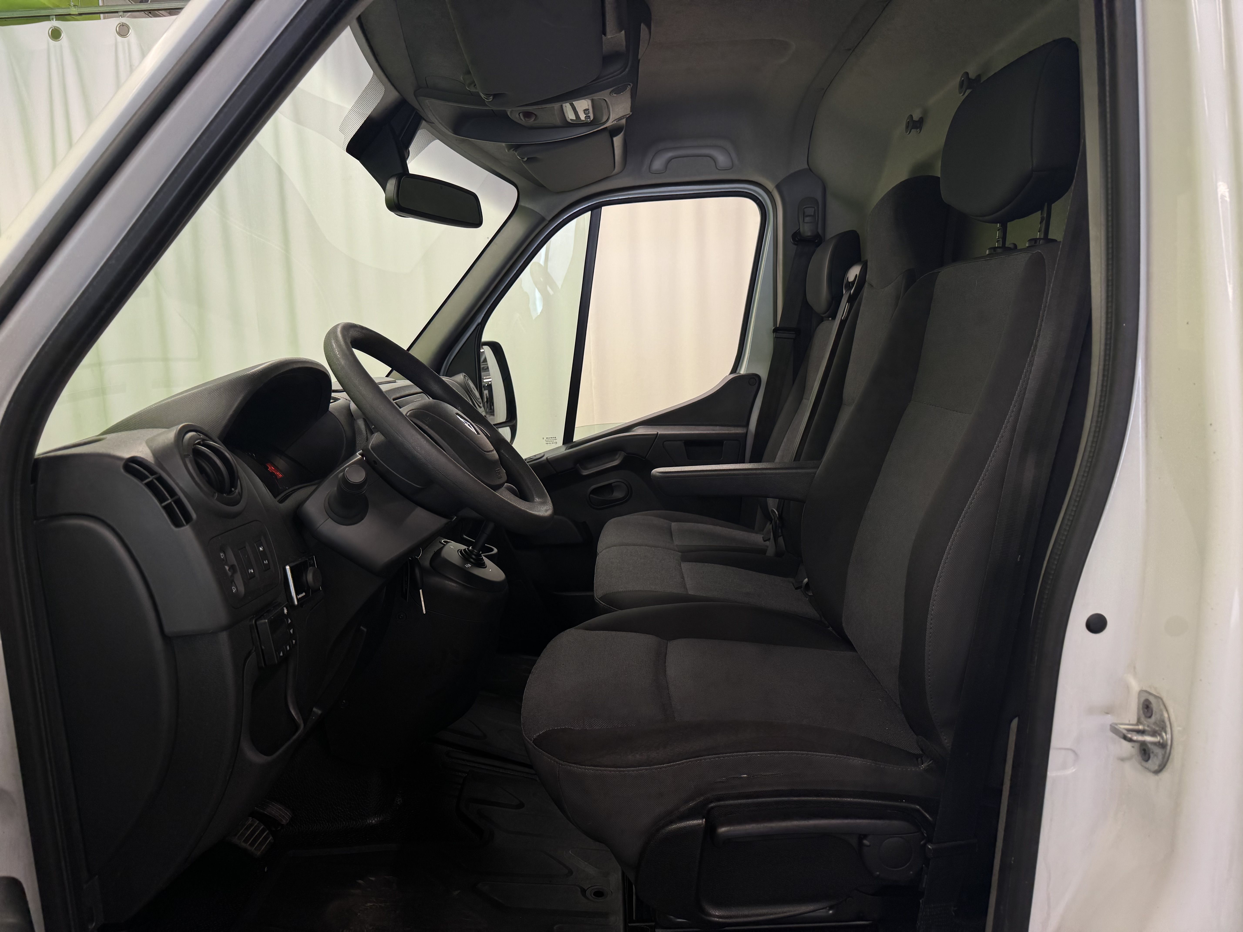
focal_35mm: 24
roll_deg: +1.8
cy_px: 466
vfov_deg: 56.8
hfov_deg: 71.6
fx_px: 862
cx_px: 622
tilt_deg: -8.3
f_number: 1.78
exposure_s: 1/121
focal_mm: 6.76
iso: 64
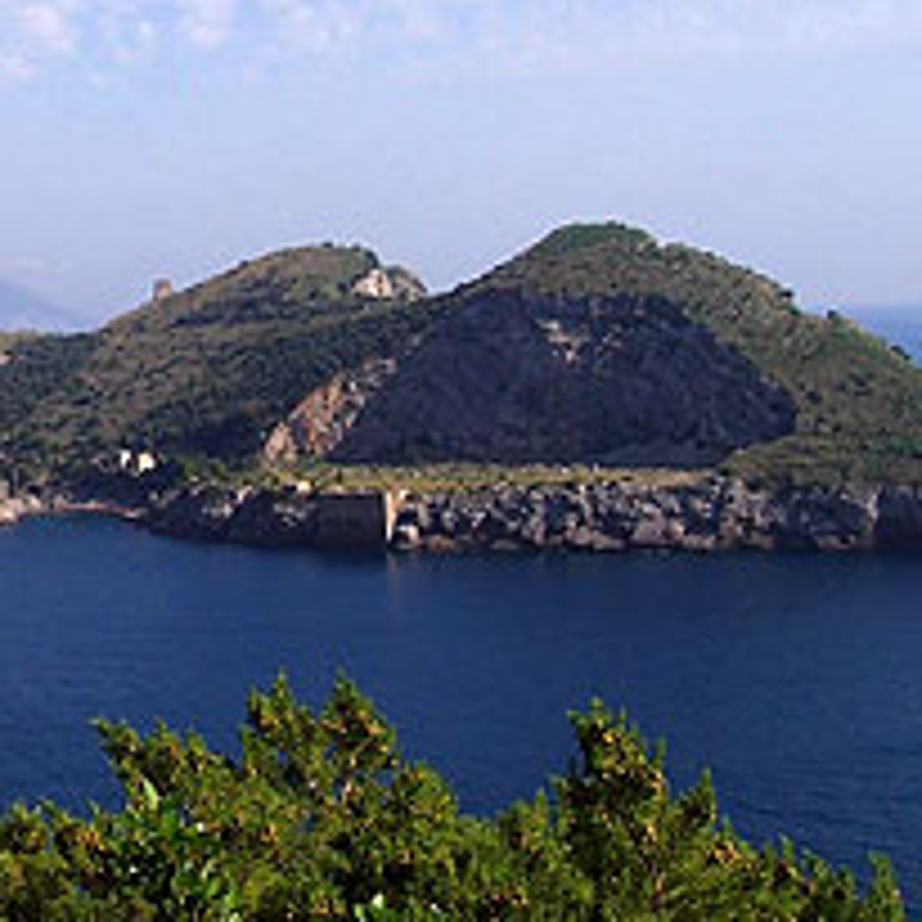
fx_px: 2170
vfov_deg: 23.8
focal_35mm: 72
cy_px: 288
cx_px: -4
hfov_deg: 23.0
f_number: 5.6
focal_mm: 5.6
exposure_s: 1/500
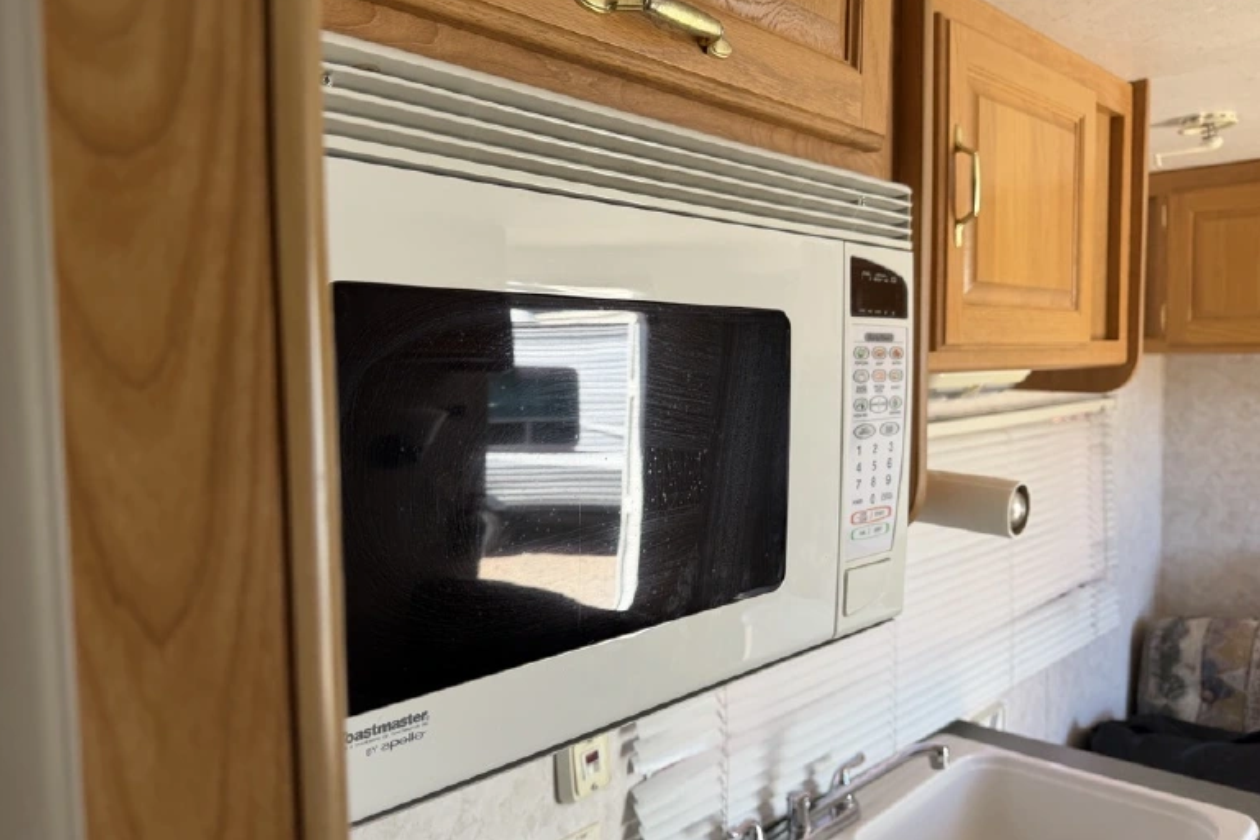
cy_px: 402
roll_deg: +0.0
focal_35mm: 26
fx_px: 910
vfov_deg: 49.5
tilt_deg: -3.0
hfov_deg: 69.4
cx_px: 607
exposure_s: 1/121
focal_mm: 6.76
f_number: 1.78
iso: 64
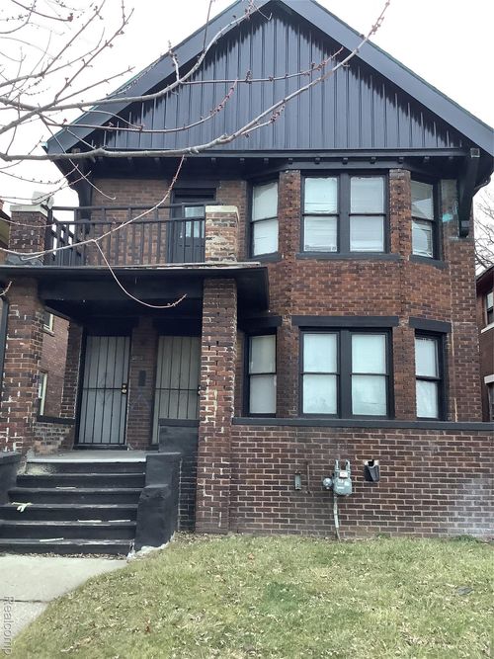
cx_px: 247
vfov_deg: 58.4
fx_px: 590
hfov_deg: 45.4
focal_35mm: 31
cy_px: 330
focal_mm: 3.3
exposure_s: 1/60
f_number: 2.4
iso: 250
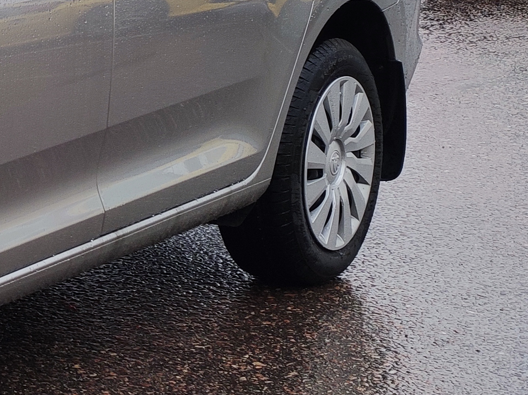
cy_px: 99
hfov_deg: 19.0
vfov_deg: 21.1
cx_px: -497
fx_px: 1051
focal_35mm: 69
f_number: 1.79
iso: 50
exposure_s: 1/174
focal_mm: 4.74
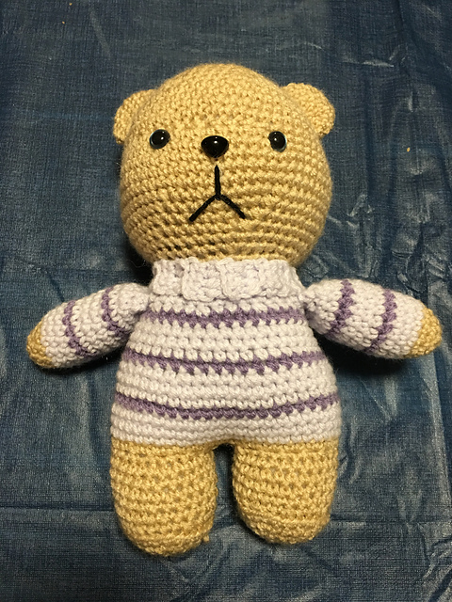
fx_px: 505
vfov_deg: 61.7
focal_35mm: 29
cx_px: 226
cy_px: 301
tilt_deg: -71.6
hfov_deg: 48.2
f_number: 2.2
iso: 80
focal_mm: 4.15
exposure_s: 1/15
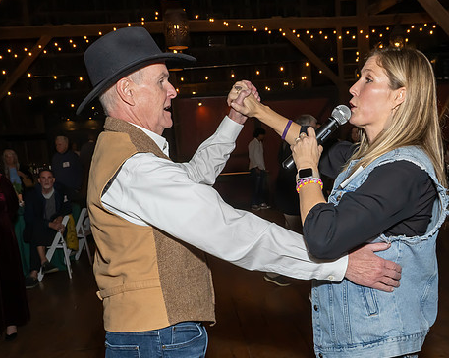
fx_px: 571
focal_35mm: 43
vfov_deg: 34.6
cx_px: 269
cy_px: 236
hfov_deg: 42.7
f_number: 8
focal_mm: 18
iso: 640
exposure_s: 1/250
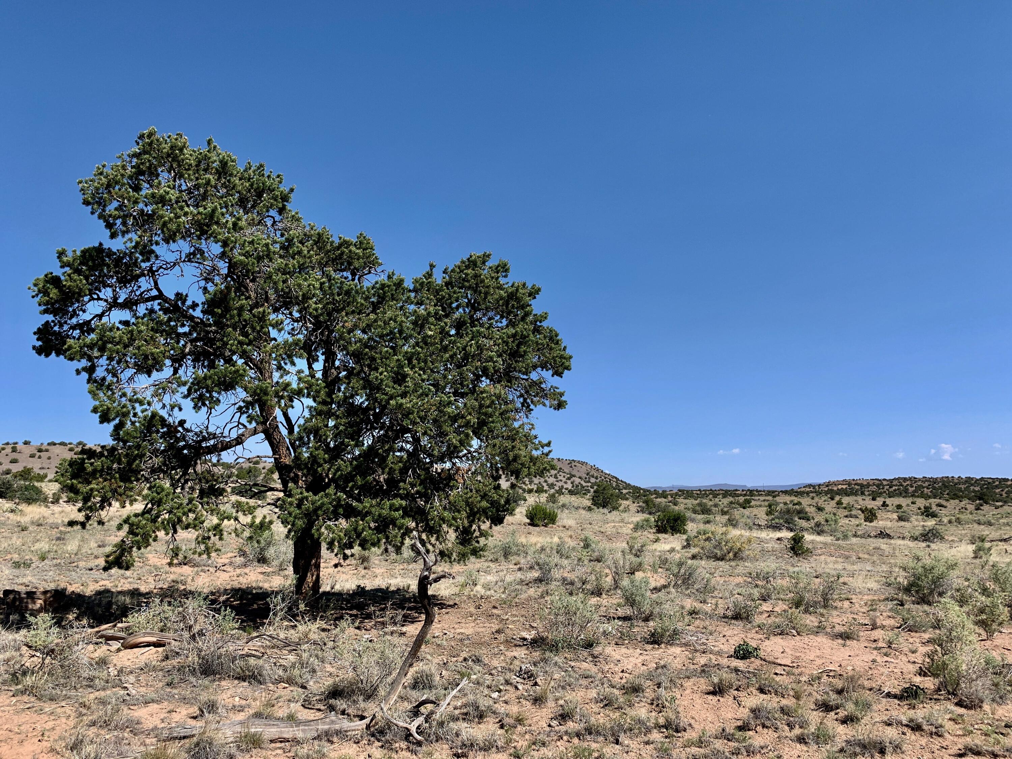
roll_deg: +2.8
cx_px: 506
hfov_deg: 67.3
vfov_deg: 53.1
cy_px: 380
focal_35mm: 26
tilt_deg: +7.9
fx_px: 760
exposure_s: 1/2160
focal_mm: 4.25
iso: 25
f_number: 1.8
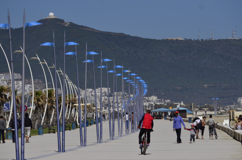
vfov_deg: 5.4
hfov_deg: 8.1
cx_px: 121
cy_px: 80
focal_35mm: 255
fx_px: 1710
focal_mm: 170
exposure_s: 1/2000
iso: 100
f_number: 5.6
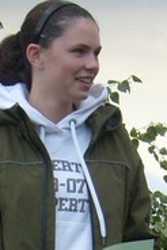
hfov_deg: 10.4
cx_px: 65
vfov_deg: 15.1
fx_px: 917
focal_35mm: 132
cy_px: 281
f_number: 3.3
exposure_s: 1/250
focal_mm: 8.7
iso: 80
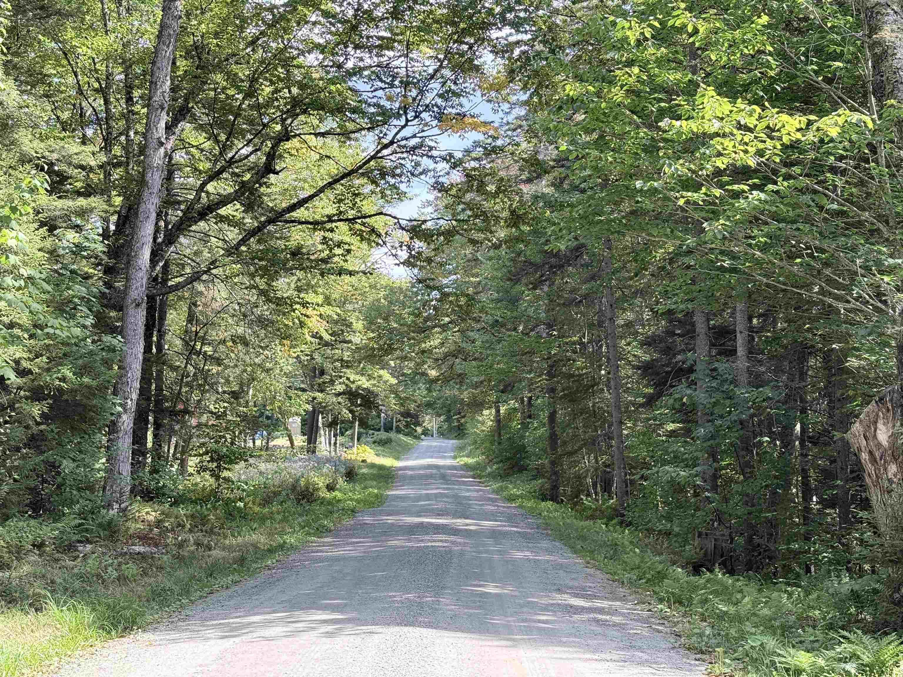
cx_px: 452
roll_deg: +0.1
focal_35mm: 48
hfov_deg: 39.7
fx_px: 1252
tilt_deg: +7.8
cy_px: 338
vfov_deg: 30.3
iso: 64
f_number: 1.78
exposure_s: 1/298
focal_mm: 6.76
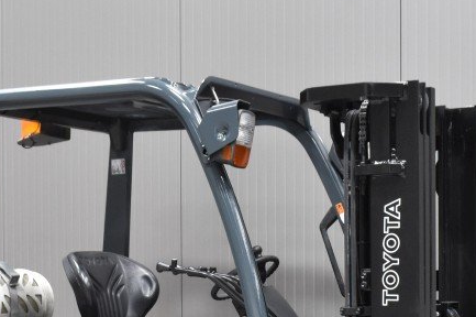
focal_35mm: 87
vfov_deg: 15.2
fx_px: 1155
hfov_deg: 23.3
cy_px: 353
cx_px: 244
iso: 1600
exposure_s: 1/25
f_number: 5
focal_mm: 21
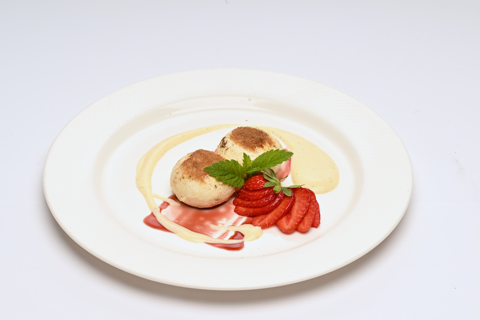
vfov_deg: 13.0
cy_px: 160
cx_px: 240
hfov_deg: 19.5
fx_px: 1400
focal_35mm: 105
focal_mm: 105
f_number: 14
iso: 200
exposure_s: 1/160
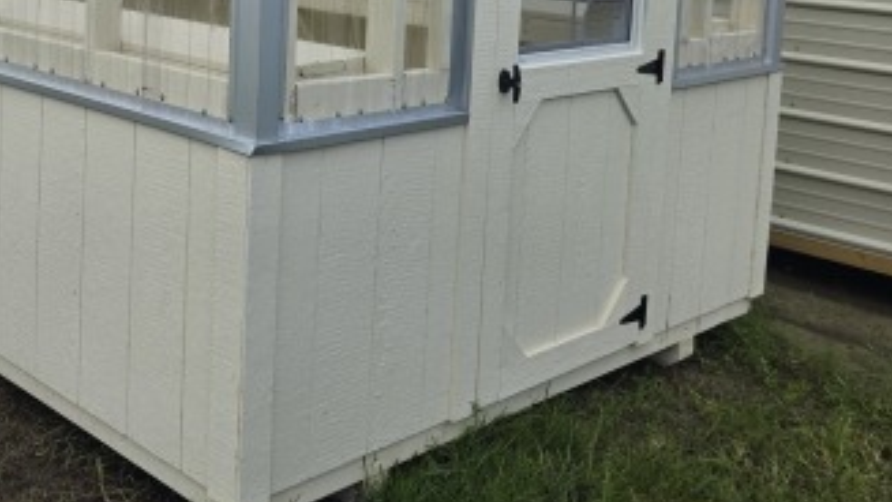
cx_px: 166
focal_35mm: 49
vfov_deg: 23.4
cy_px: -3
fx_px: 1159
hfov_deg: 40.2
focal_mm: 6.3
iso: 80
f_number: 1.7
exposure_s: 1/7626
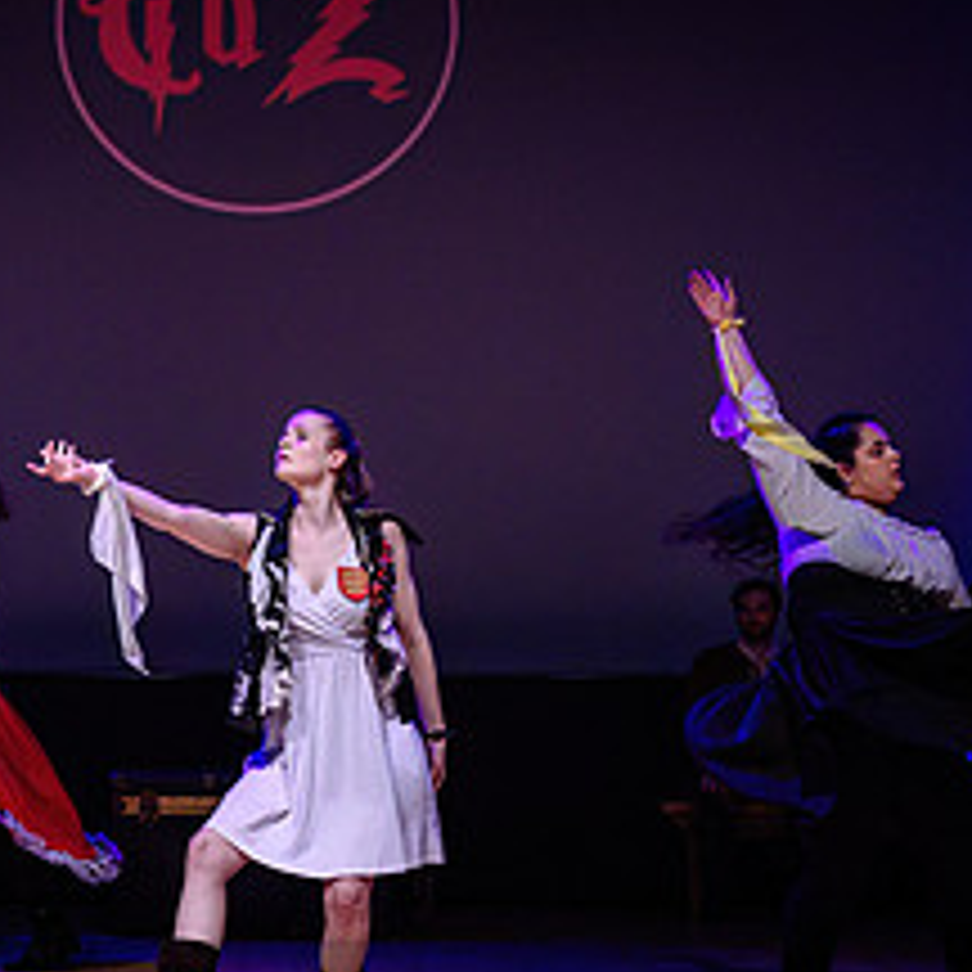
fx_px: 3050
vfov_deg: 18.1
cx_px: 228
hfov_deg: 18.0
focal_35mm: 96
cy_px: 501
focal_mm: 40
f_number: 2.8
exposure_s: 1/320
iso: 1600
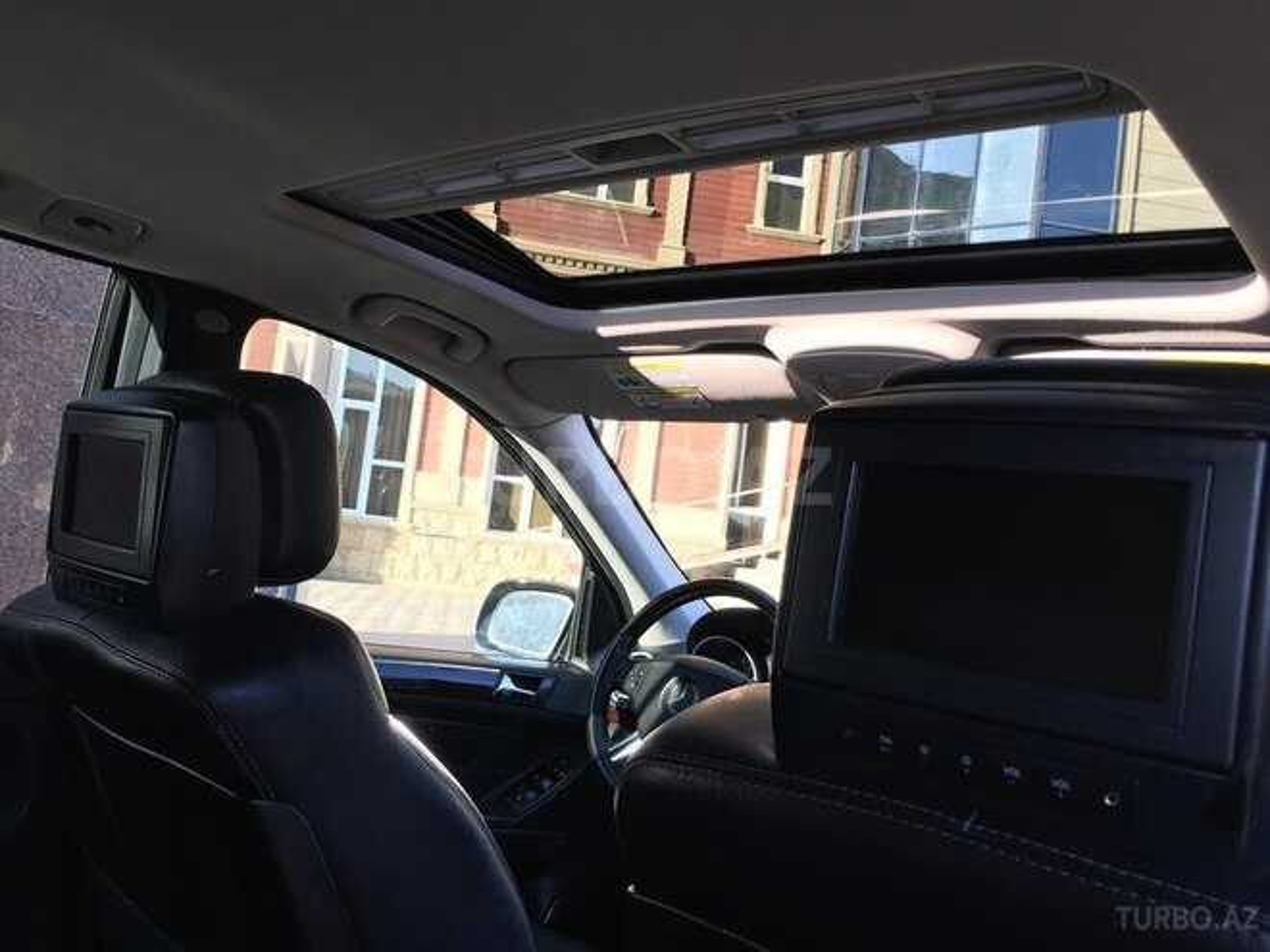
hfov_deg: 61.7
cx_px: 635
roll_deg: -7.6
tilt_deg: +4.2
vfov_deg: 48.2
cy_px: 476
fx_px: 1064
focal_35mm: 29
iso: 25
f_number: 2.2
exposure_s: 1/100
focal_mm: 4.15
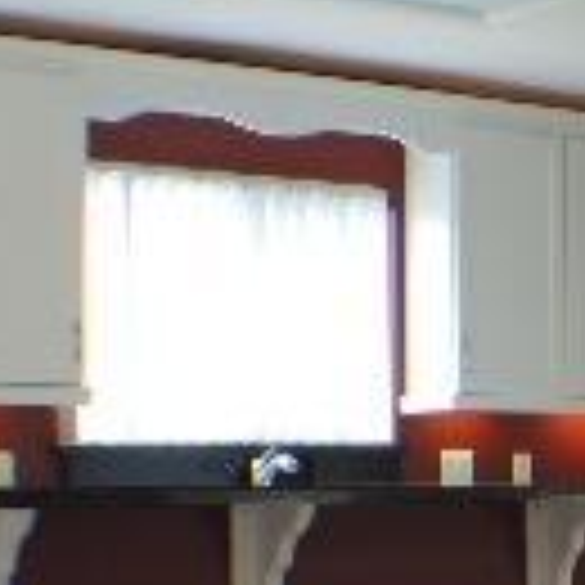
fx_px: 2333
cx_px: 837
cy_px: 580
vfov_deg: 14.1
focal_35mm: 122
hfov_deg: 13.6
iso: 80
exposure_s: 1/30
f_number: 2
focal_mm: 6
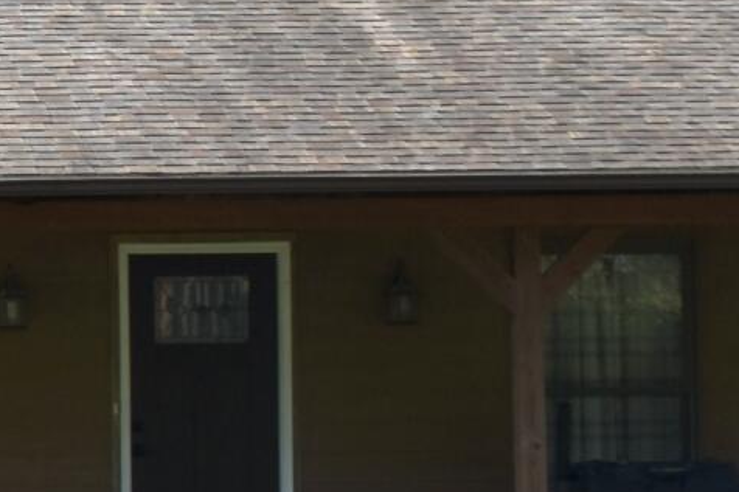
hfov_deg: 8.8
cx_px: -508
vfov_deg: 6.0
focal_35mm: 227
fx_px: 4658
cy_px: 152
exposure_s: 1/200
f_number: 8
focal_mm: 24
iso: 100
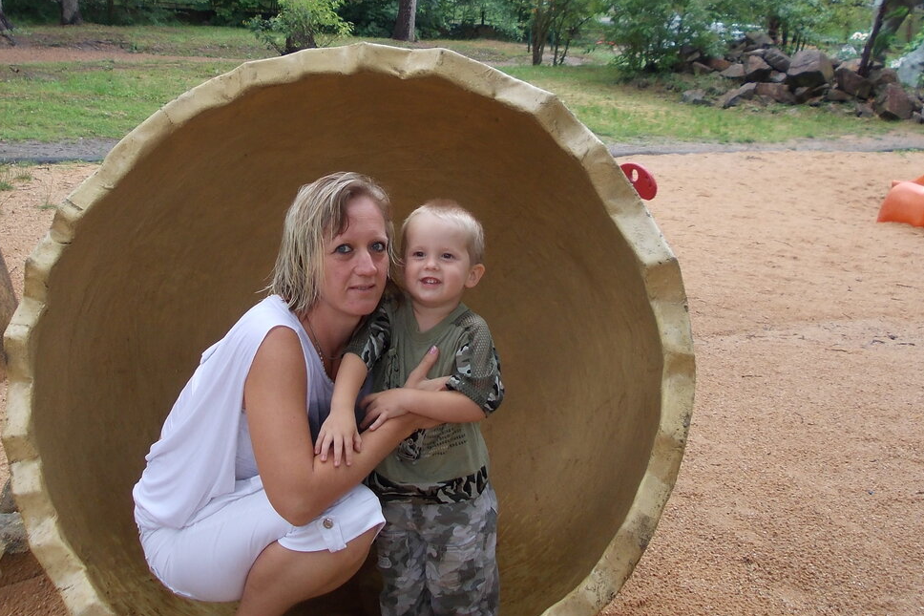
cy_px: 188
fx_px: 1257
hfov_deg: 40.3
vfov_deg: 27.3
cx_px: 396
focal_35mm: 49
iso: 80
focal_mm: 5.3
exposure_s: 1/100
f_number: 3.1
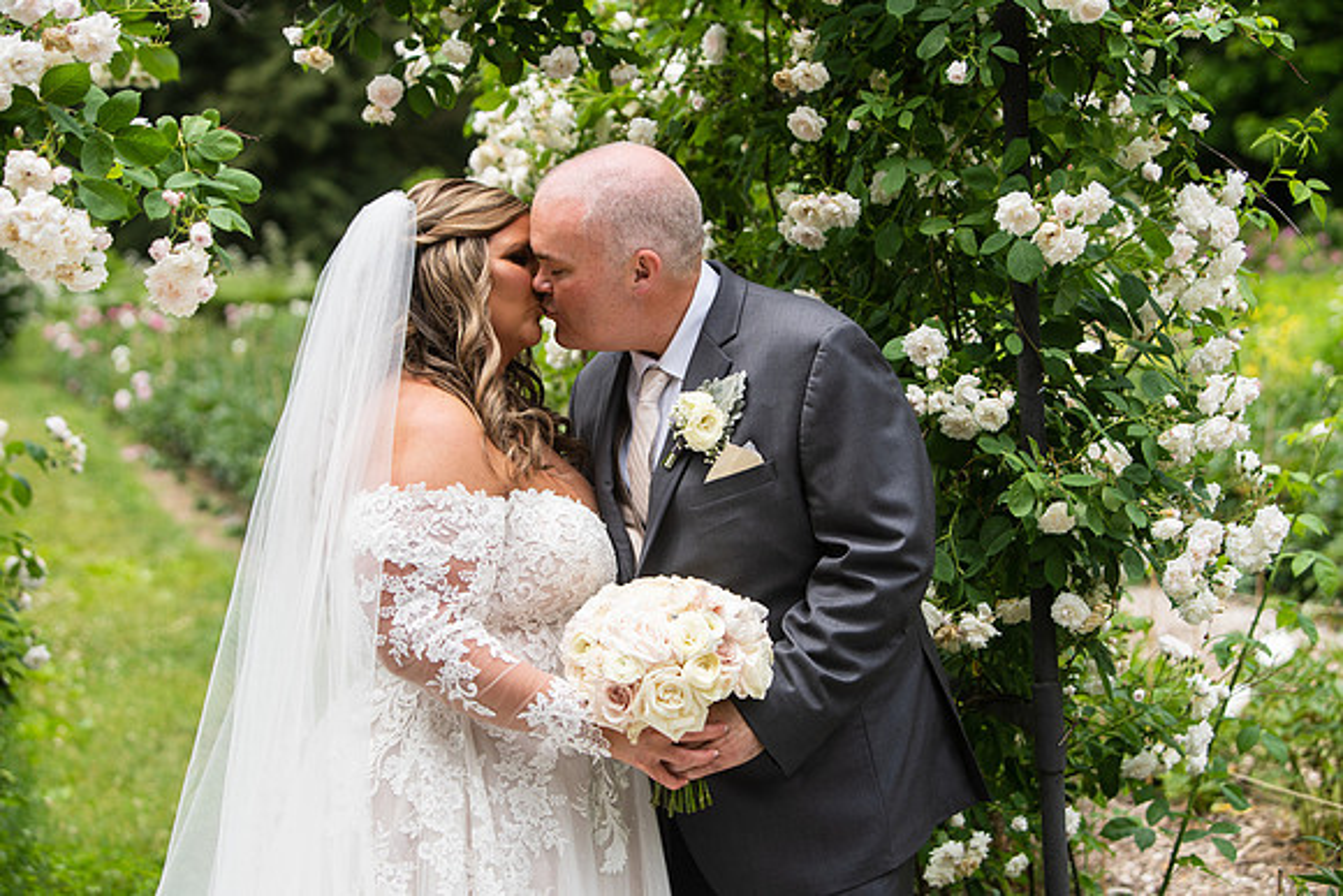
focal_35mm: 75
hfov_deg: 27.0
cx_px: 672
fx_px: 2798
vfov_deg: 18.2
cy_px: 448
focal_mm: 75
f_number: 4
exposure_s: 1/800
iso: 200
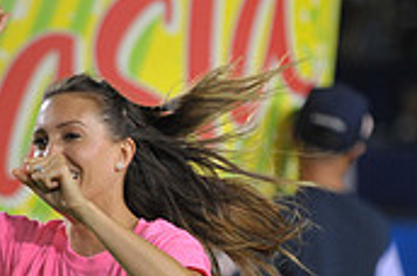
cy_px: 245
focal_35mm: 524
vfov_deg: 2.6
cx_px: 32
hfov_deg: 3.9
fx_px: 6058
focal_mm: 155
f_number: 2.8
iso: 1250
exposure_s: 1/1000
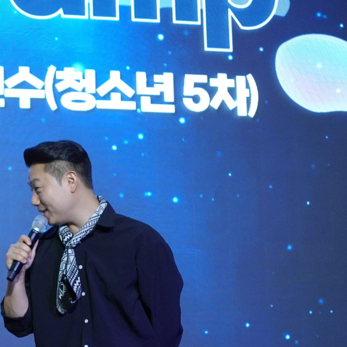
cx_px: -6
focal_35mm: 128
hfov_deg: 13.4
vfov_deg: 13.6
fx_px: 1452
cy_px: 253
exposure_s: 1/125
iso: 1000
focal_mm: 25.32
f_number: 2.8
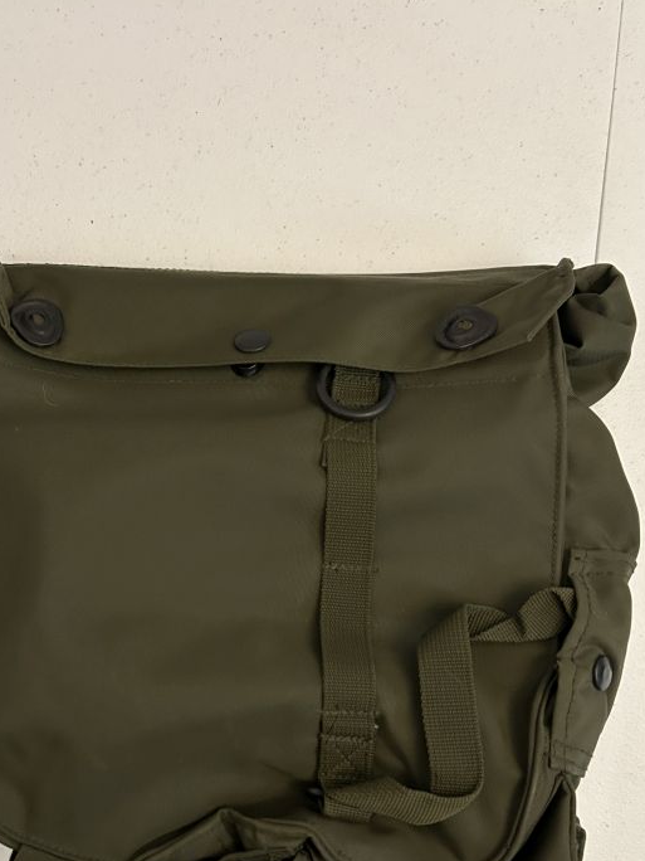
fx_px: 944
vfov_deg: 48.5
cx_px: 244
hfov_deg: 37.5
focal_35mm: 38
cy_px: 536
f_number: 1.5
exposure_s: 1/60
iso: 500
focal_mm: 5.7
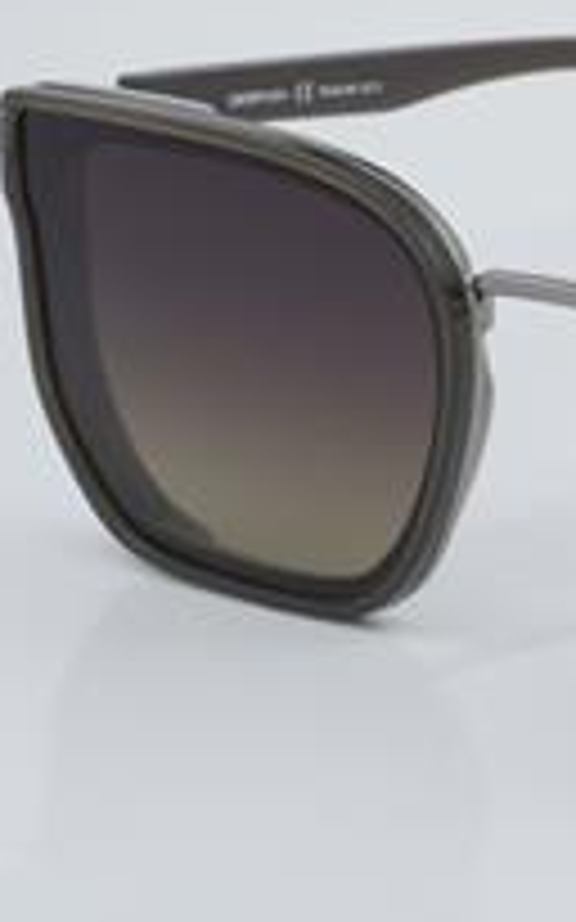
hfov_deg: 8.6
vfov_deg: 14.0
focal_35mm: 149
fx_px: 3745
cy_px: 396
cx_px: 855
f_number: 32
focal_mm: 50
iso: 100
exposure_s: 1/4
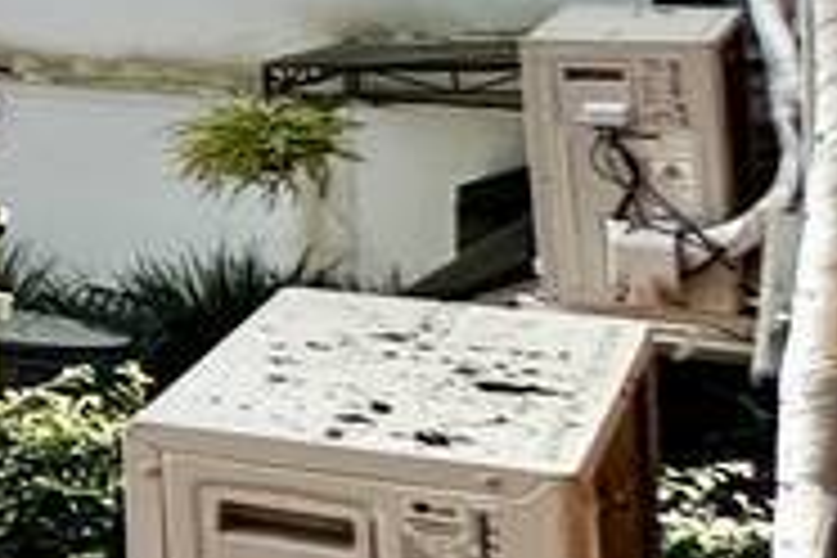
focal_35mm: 113
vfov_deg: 11.7
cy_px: -252
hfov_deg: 8.7
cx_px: -2358
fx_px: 2627
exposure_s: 1/1473
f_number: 2.2
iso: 50
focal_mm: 2.22
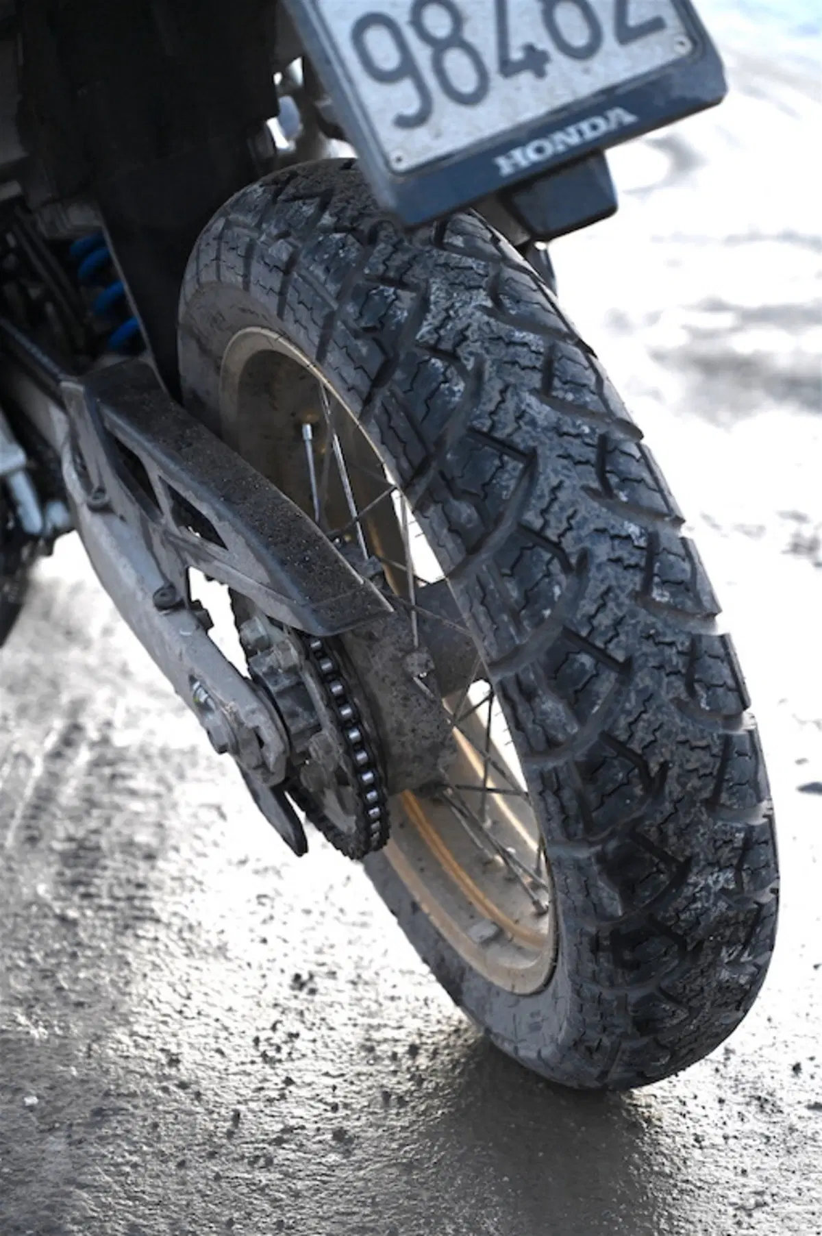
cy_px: 618
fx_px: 2401
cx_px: 411
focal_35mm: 70
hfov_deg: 19.4
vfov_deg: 28.9
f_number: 4
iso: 3600
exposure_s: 1/1600
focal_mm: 70
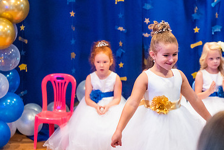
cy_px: 49
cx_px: 172
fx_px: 697
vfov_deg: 12.2
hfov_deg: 18.1
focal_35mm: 112
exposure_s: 1/200
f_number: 2.8
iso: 3200
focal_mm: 70
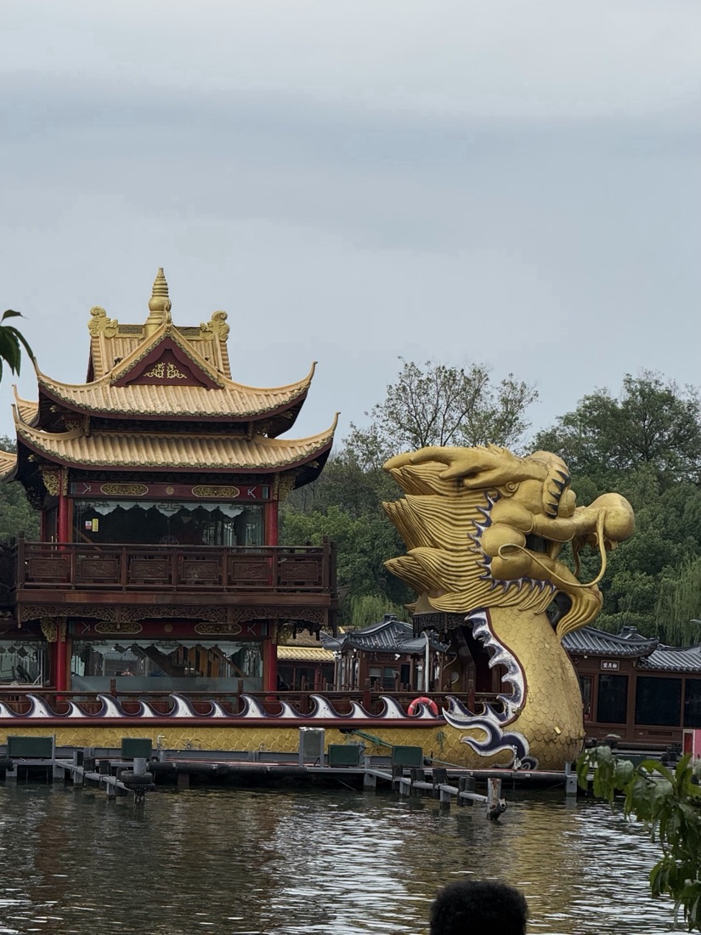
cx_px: 350
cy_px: 468
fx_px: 3240
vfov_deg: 16.4
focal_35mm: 120
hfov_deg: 12.3
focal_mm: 15.66
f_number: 2.8
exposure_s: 1/769
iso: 50
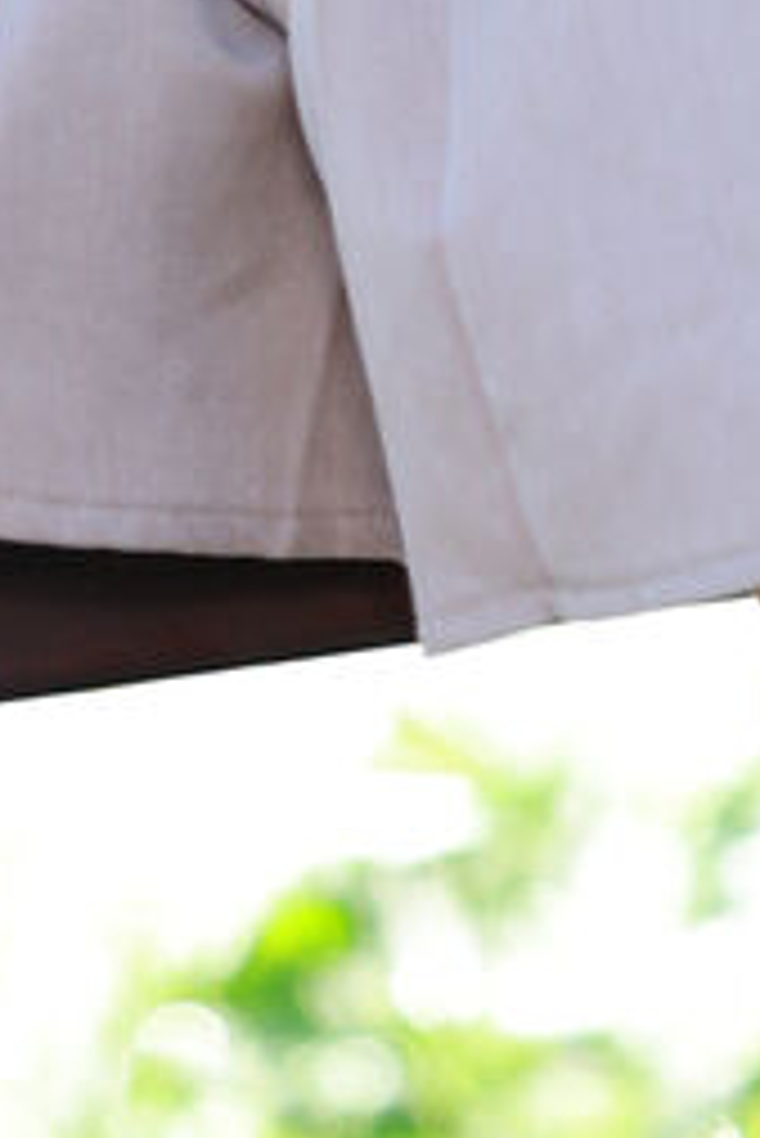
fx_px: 15747
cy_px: -2573
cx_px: 913
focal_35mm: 498
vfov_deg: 4.0
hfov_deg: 2.8
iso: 125
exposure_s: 1/200
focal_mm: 70
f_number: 2.8
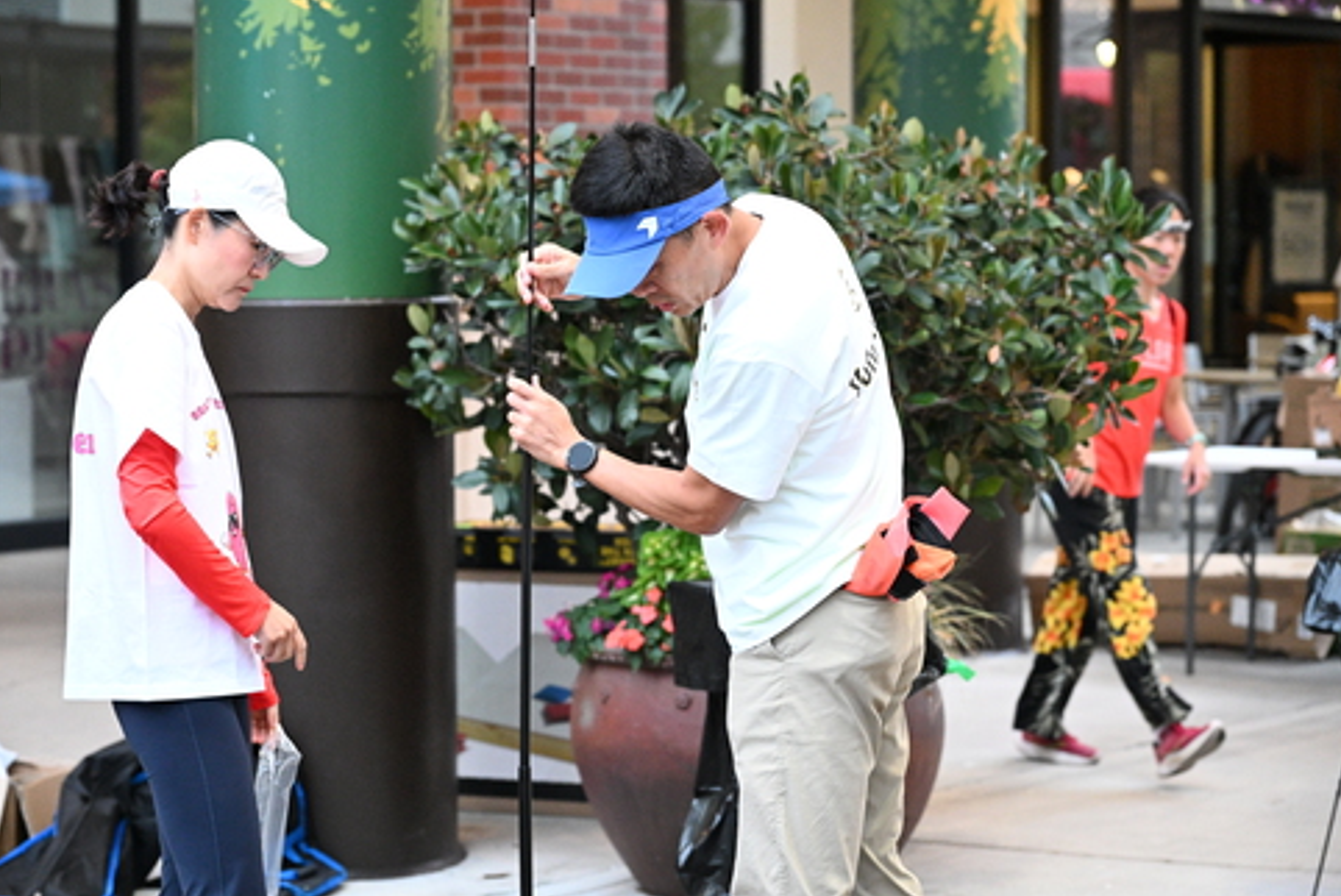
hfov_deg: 22.8
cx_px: 601
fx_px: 3317
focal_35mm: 89
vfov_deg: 15.4
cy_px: 410
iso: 6400
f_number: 4
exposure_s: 1/250
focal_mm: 78
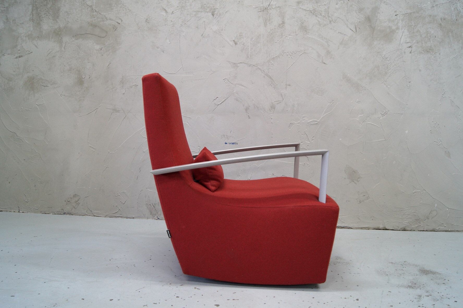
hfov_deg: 62.0
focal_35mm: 30
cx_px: 232
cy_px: 154
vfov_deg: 43.6
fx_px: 386
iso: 400
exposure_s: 1/10
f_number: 6.3
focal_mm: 20
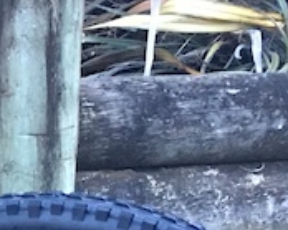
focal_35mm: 167
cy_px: 283
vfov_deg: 9.1
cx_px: -308
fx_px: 1423
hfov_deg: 10.5
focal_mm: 4.15
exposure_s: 1/10
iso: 80
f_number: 2.2
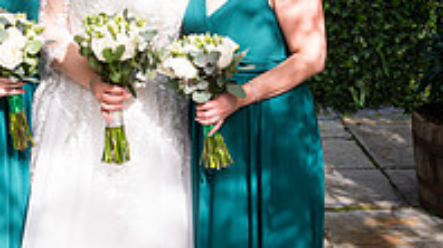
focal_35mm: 89
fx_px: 1045
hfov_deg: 23.8
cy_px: 57
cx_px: 132
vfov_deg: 13.5
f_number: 5
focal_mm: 29
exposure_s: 1/250
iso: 100
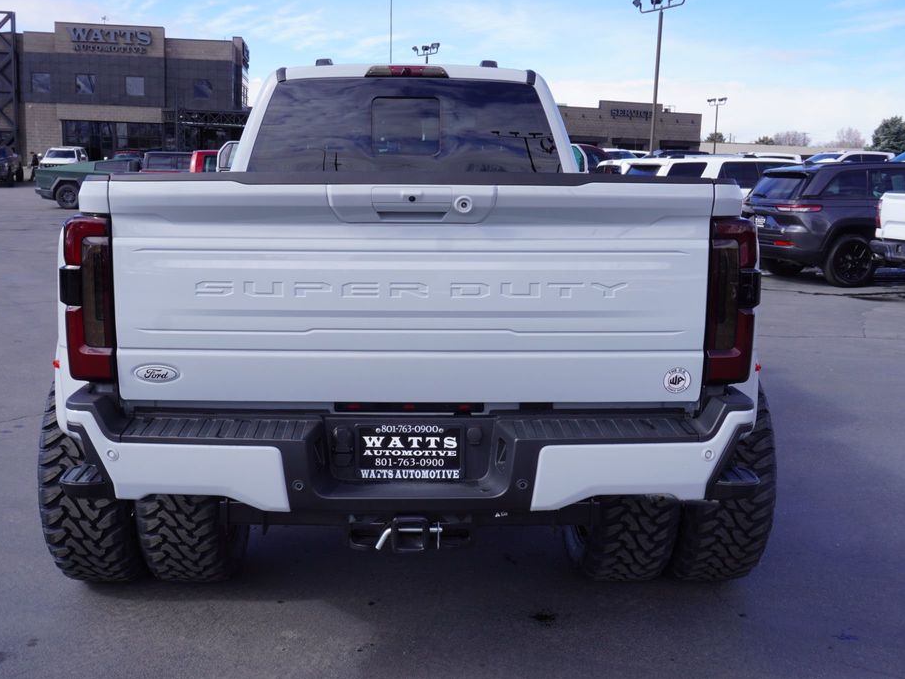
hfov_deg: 49.4
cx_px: 402
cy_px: 339
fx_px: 982
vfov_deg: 38.2
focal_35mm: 38
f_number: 9
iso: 100
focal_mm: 23
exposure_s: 1/125
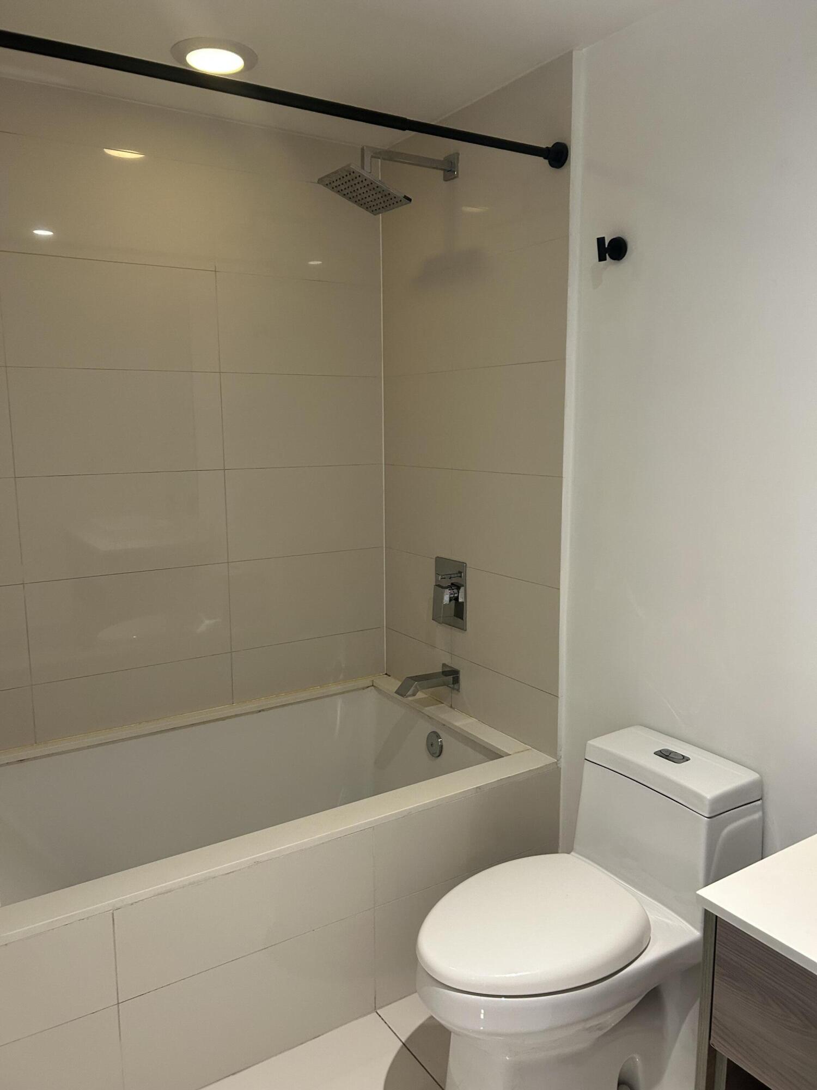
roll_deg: -1.0
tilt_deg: -8.7
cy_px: 545
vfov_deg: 67.3
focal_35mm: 26
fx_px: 818
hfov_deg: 53.1
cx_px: 408
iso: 200
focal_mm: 5.7
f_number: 1.5
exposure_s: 1/60
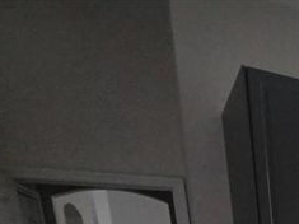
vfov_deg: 26.6
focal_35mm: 39
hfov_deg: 33.0
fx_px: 337
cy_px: 335
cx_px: 403
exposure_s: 1/120
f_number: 2.2
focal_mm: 1.42
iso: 80
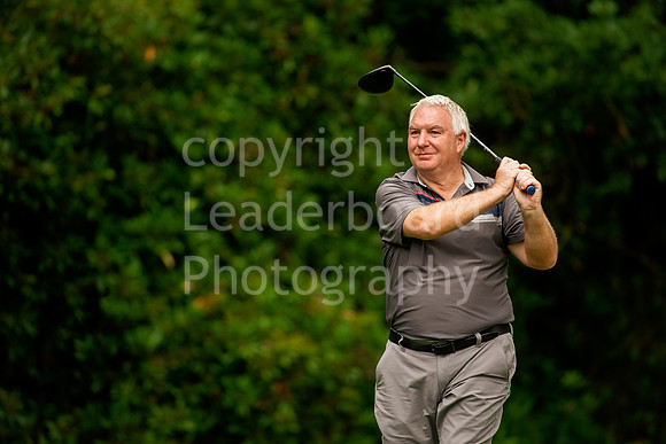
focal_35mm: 300
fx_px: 5551
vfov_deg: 4.6
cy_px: 222
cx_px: 333
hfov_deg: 6.9
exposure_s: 1/2000
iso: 500
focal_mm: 300
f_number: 4
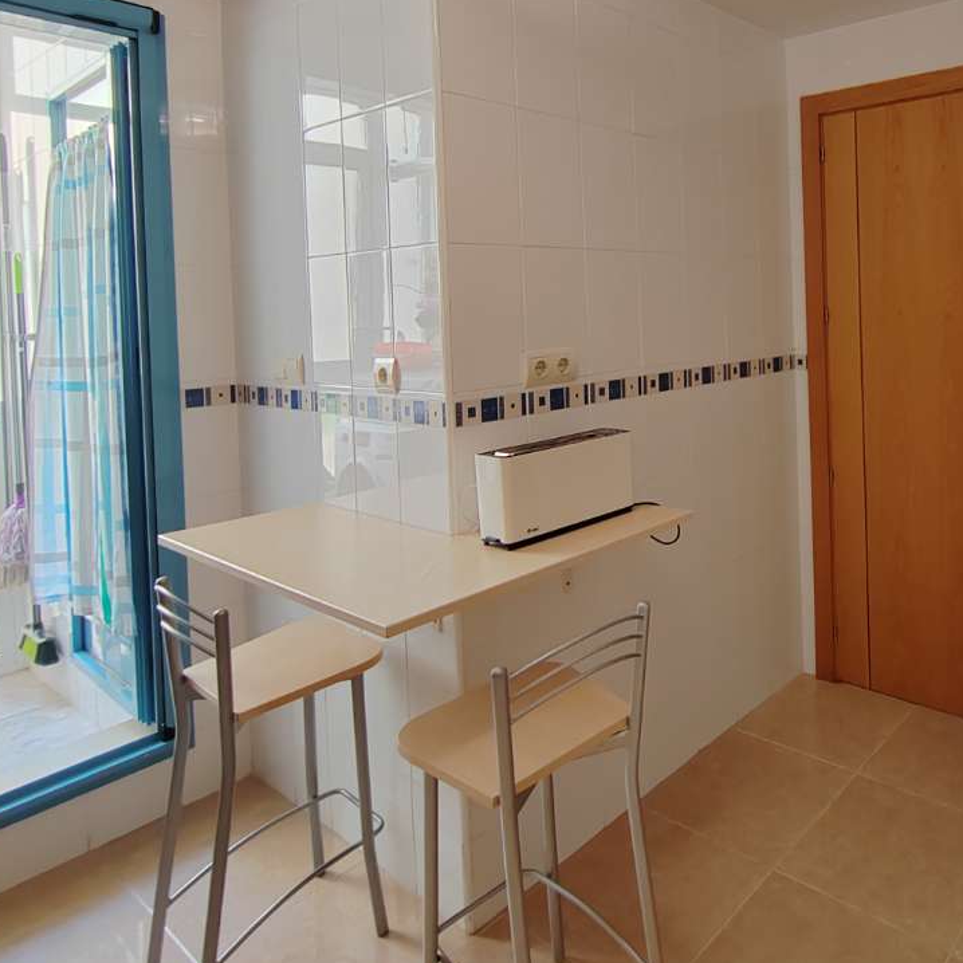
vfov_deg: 63.3
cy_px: 319
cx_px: 751
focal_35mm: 24
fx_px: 755
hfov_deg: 60.5
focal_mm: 2.16
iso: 320
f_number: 2.2
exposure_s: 1/33
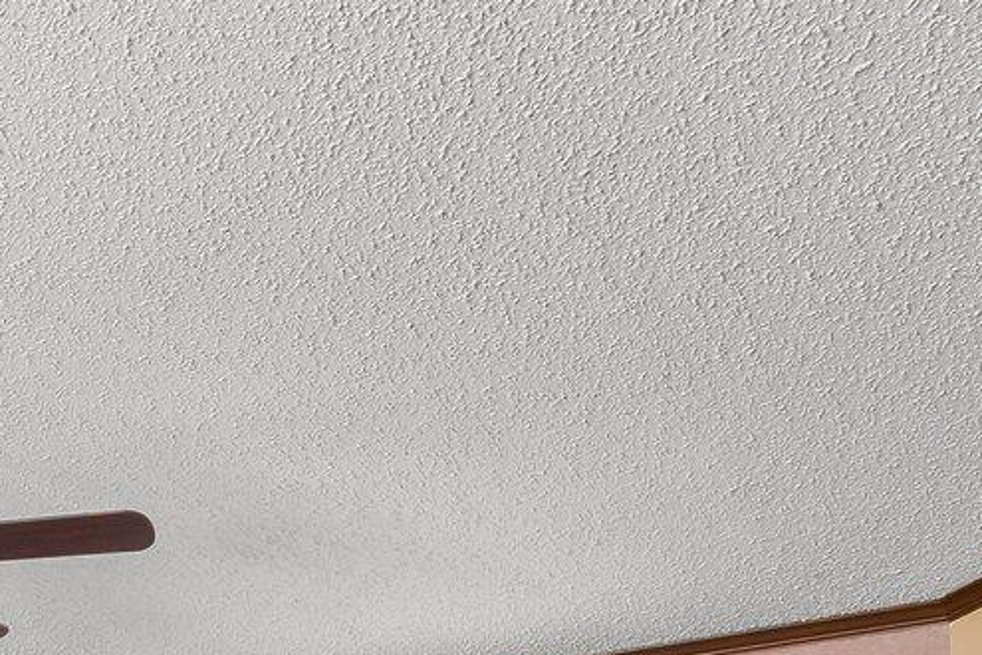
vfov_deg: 18.3
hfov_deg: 28.5
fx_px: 1691
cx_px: -173
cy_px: 1105
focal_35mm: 62
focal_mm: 10
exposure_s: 6
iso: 400
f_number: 9
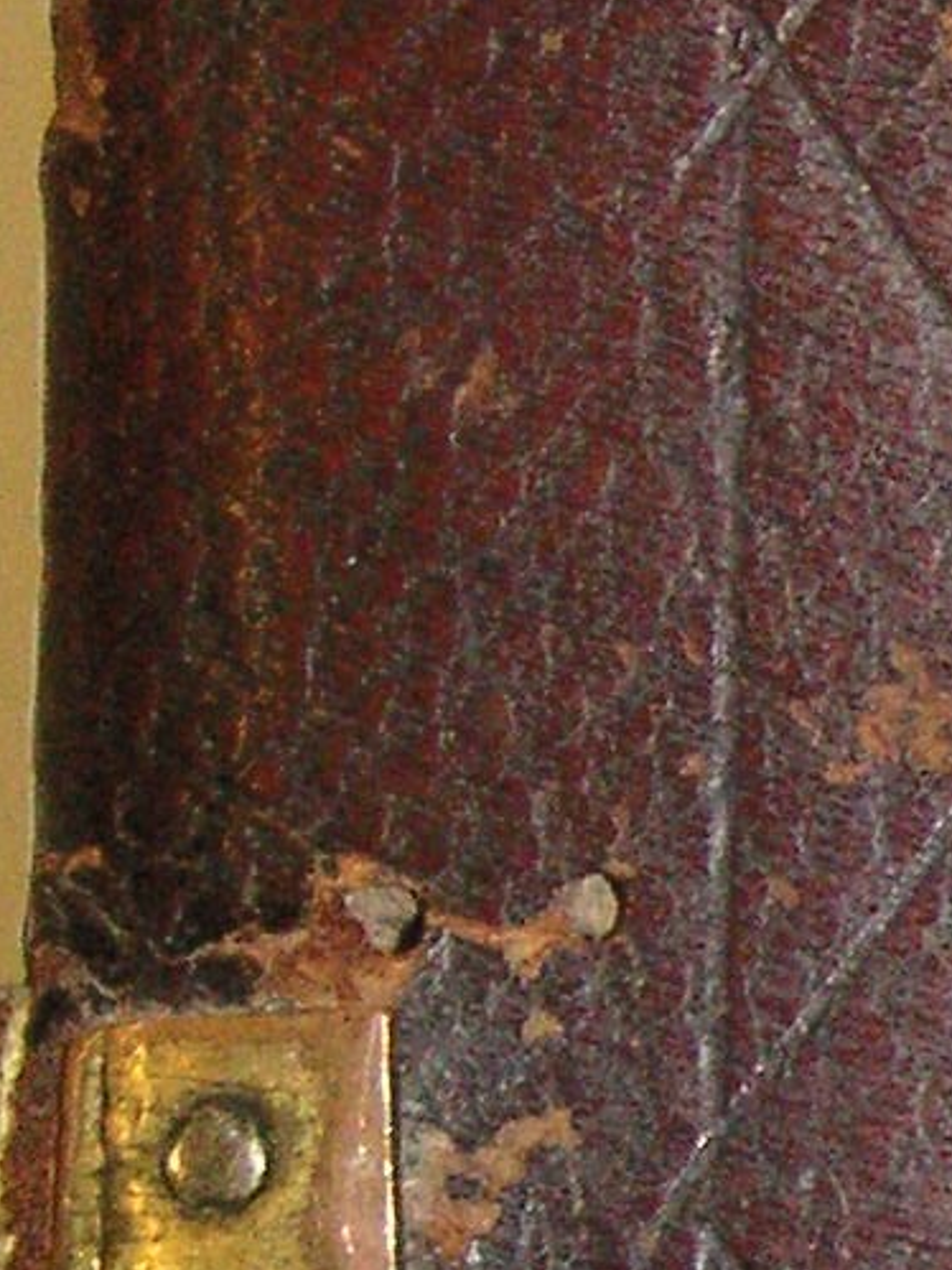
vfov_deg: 10.4
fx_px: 6970
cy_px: 1161
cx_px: 1848
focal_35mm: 190
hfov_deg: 7.5
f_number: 6.7
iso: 160
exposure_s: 1/45
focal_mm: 6.1
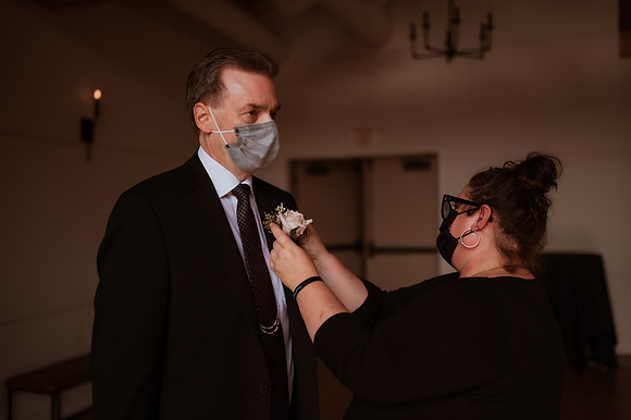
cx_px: 316
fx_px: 613
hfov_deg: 54.5
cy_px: 210
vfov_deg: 37.8
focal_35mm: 35
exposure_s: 1/800
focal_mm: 35
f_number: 1.4
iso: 100
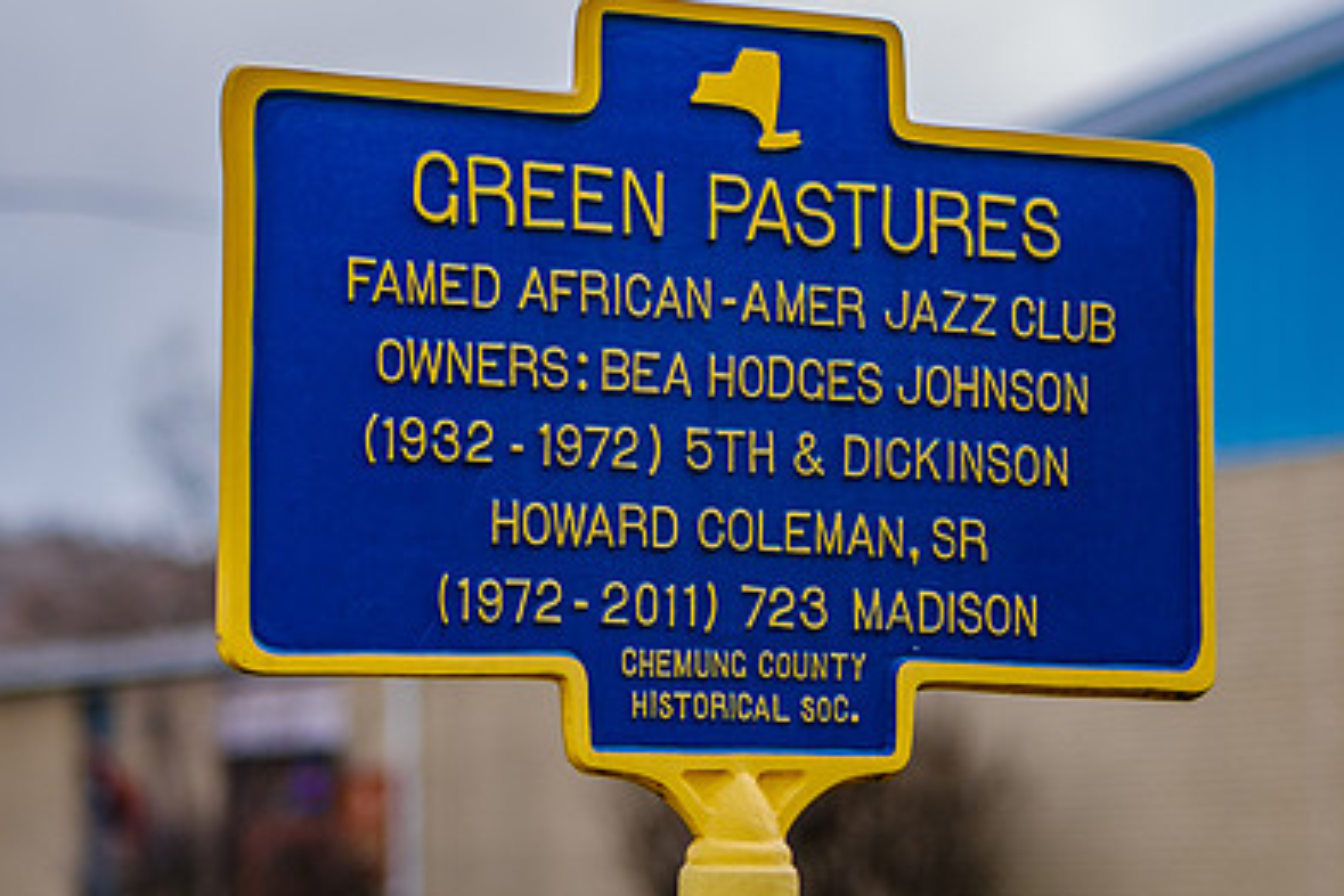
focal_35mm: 138
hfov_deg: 14.9
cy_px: 432
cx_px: 698
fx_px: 5152
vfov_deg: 9.9
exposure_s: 1/4400
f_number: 1.4
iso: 160
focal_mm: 56
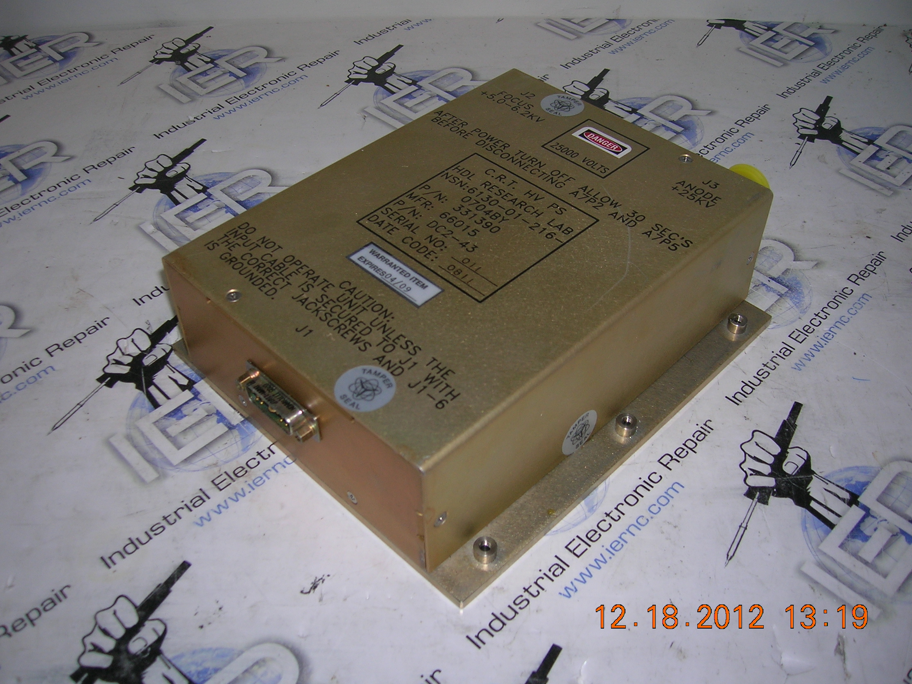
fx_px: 922
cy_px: 339
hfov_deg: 52.6
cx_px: 458
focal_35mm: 35
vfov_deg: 40.7
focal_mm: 5.7
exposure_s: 1/60.1
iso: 50
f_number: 2.9
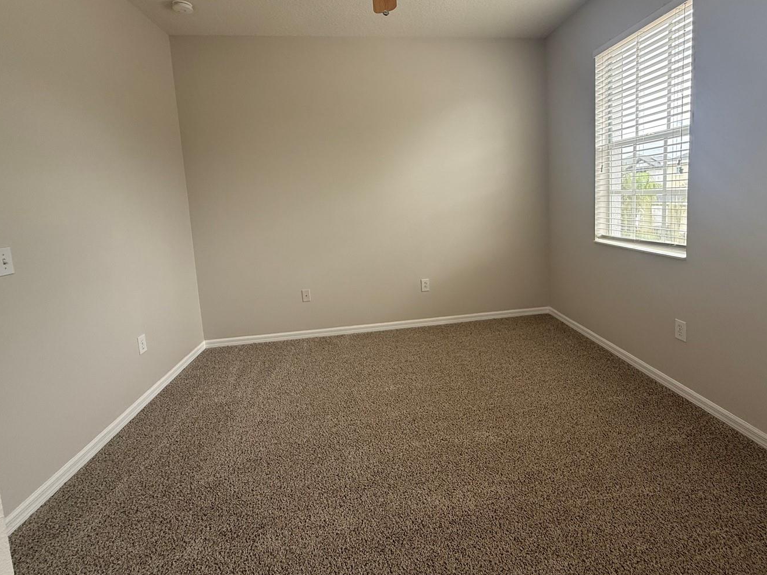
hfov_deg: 90.7
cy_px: 234
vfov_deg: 74.0
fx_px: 377
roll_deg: +2.7
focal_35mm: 17
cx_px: 422
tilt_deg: -5.6
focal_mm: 2.22
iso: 80
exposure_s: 1/99
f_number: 2.2
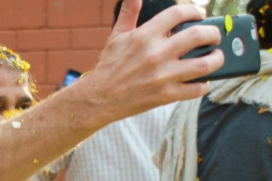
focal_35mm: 167
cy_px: 179
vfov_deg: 8.2
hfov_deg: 12.1
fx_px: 1262
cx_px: -45
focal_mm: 44
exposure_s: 1/60
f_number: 4.5
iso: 500
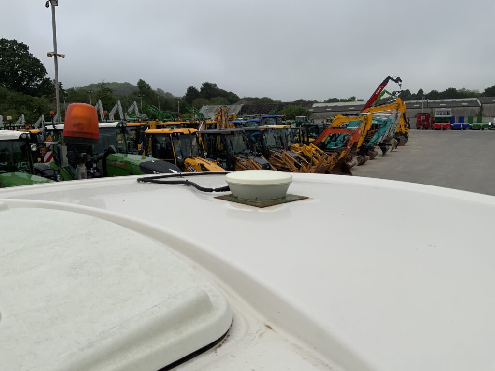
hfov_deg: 61.7
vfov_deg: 48.2
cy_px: 186
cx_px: 248
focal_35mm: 29
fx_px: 415
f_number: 1.8
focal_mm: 3
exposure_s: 1/1121
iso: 16
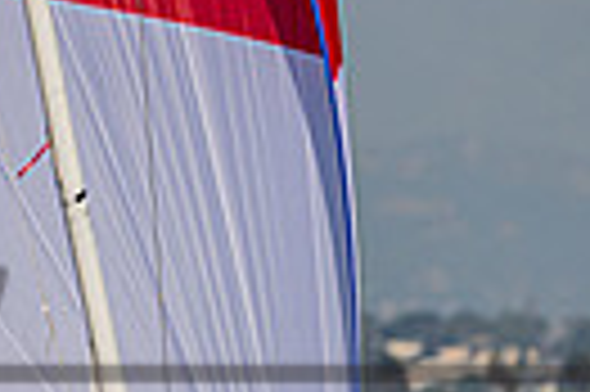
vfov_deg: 0.9
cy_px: 364
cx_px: -368
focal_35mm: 1459
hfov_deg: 1.4
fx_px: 23881
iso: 400
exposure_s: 1/5000
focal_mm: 270
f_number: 5
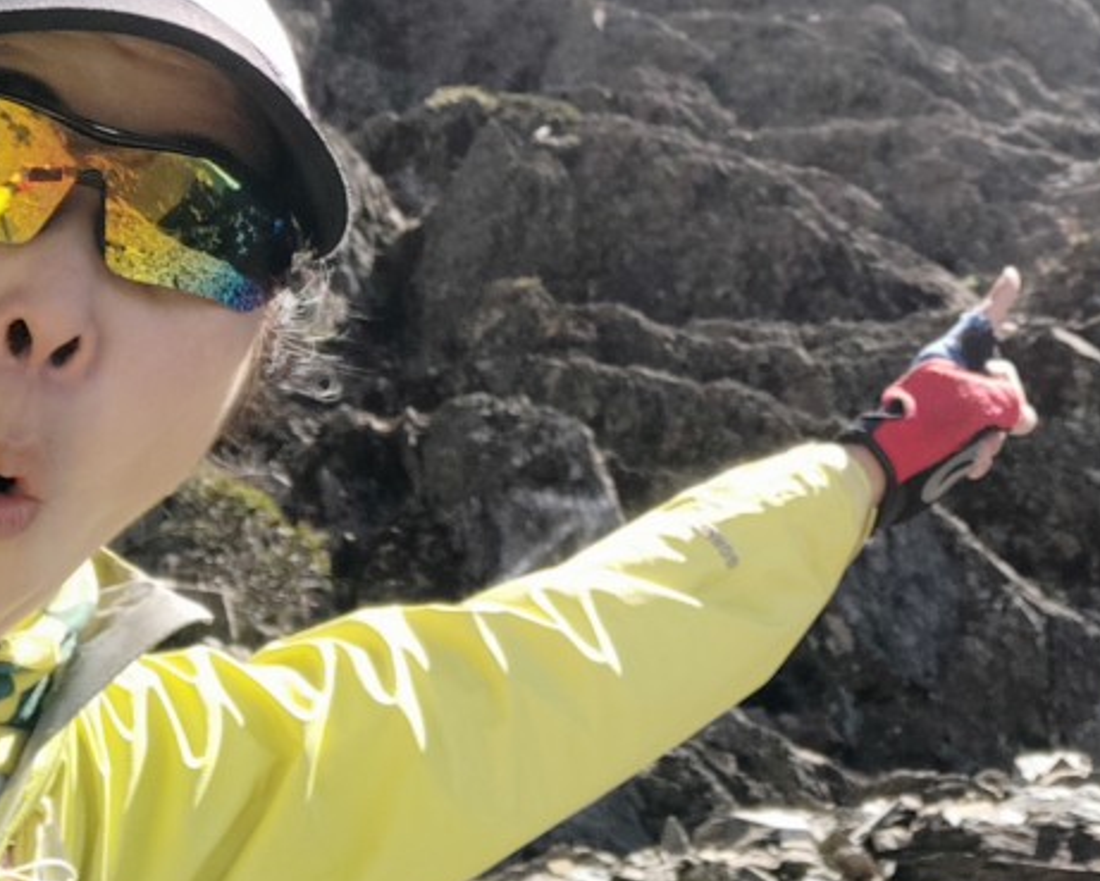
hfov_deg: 44.2
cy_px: 67
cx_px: 902
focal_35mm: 39
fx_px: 1270
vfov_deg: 35.7
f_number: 2
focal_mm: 3.52
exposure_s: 1/1256
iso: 100
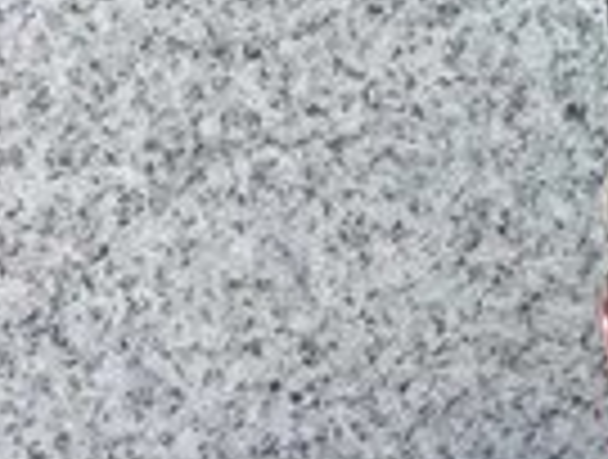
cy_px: 533
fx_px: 3628
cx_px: 1973
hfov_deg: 7.9
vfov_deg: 7.2
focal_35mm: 206
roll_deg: -0.5
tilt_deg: -21.3
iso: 25
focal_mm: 3.3
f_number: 2.4
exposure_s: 1/264
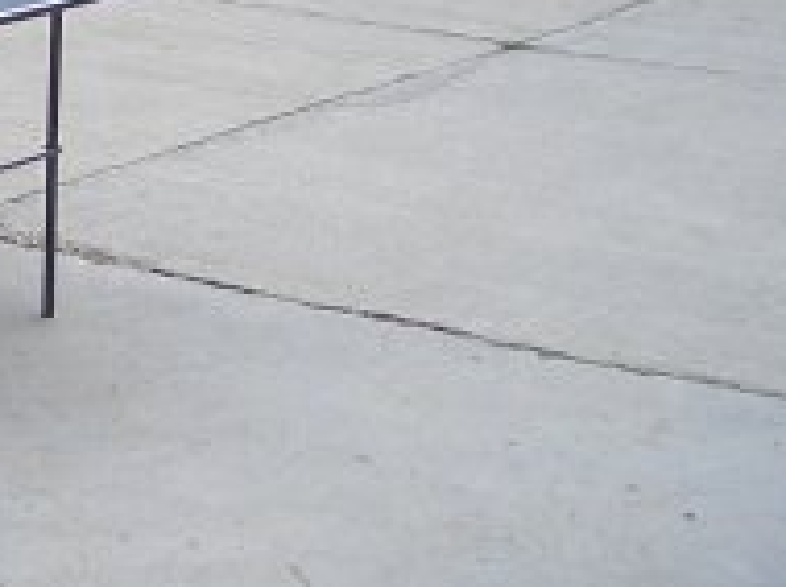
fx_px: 2676
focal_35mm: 118
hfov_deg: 15.3
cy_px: -145
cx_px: -418
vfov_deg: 12.2
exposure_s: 1/640
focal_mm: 5.8
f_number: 2.6
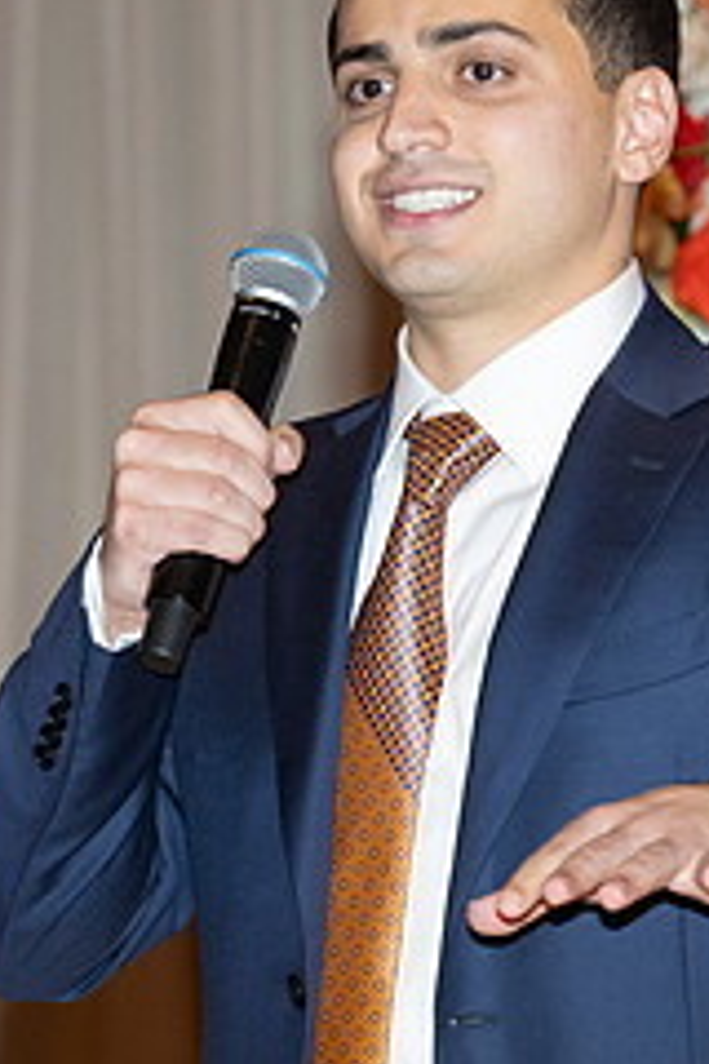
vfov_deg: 6.1
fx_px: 9955
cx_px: 467
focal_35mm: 337
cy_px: 474
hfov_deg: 4.1
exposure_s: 1/100
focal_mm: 120
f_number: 5.6
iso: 1600
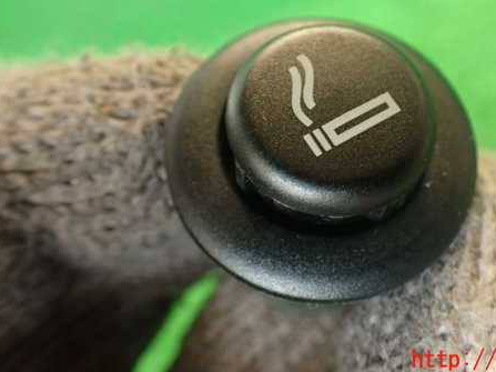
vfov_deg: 33.3
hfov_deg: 43.3
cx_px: 330
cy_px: 124
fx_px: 616
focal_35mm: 43
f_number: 2.4
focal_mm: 5.79
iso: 250
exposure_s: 1/30
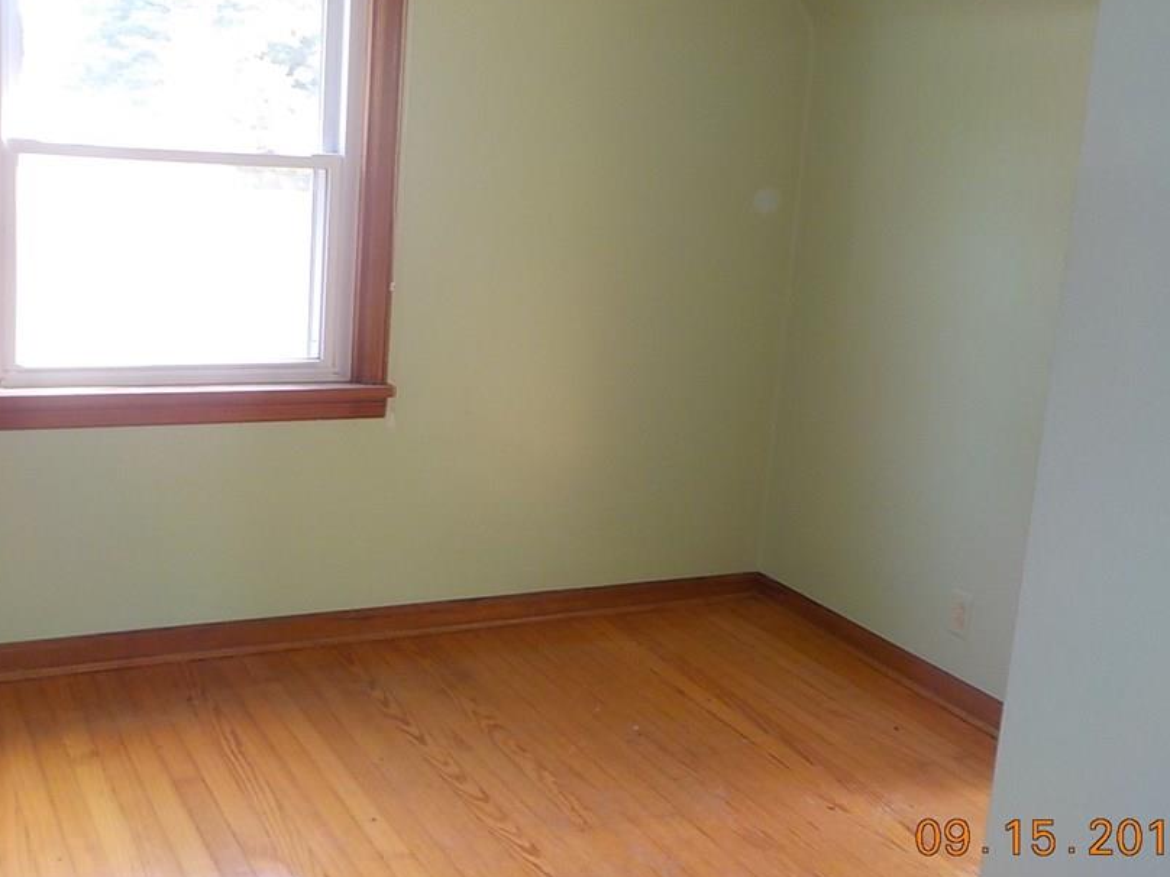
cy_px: 398
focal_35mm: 38
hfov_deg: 48.9
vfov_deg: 37.7
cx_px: 523
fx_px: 1284
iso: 125
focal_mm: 4.1
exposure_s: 1/30
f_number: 3.3
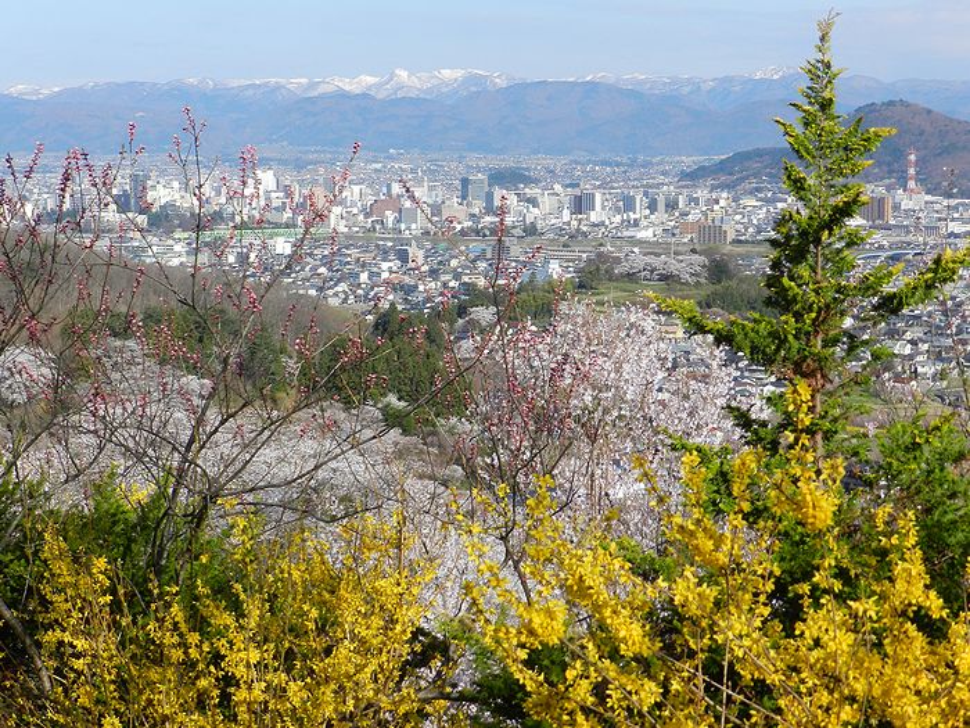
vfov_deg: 21.6
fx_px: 1905
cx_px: 485
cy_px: 364
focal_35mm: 68
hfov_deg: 28.6
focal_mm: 12.1
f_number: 5
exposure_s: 1/800
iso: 200
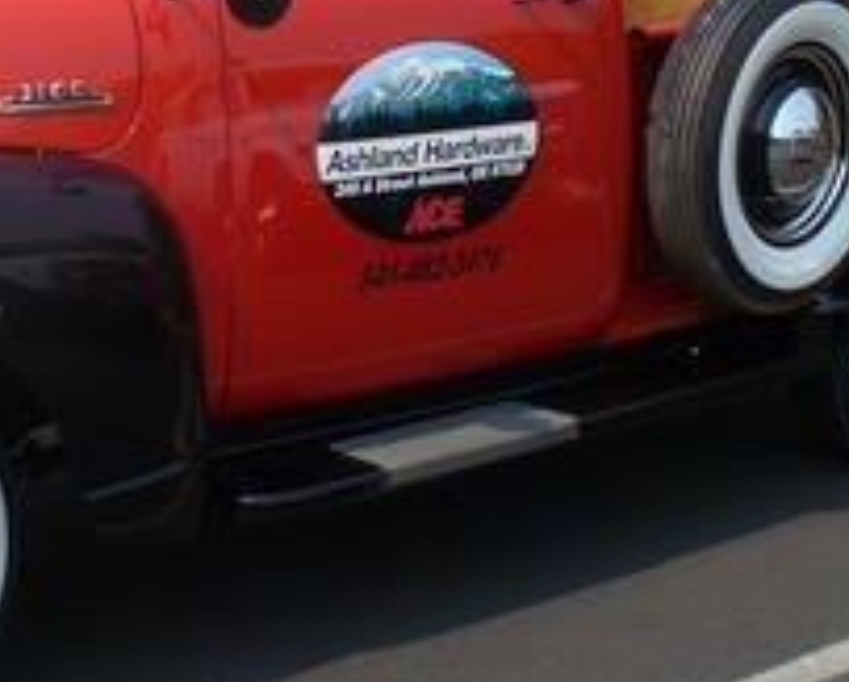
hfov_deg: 22.5
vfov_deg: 18.3
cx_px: 102
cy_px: 100
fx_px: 2089
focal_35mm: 83
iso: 80
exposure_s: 1/250
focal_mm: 6.1
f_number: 5.6
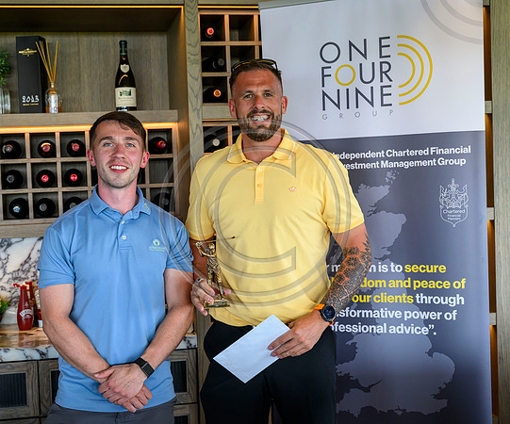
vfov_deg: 28.5
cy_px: 212
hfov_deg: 33.9
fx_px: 836
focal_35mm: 55
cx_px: 249
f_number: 4.5
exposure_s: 1/320
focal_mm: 47
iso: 2000
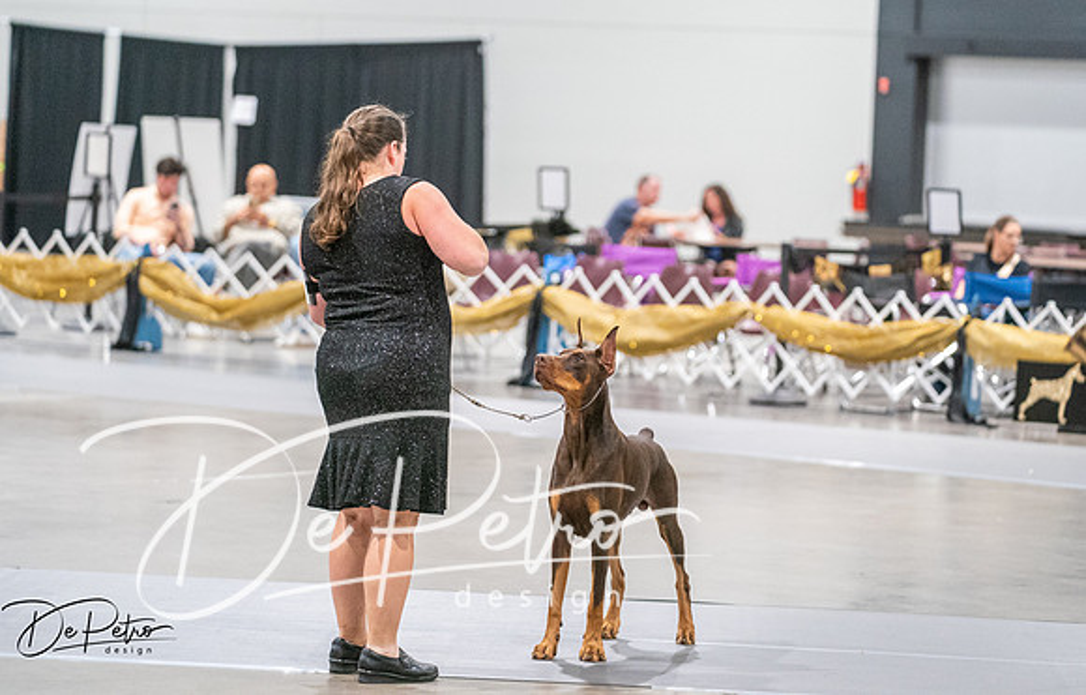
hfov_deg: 14.2
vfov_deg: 9.1
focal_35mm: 146
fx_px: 4356
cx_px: 566
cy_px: 260
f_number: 2.8
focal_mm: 120
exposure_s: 1/250
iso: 6400
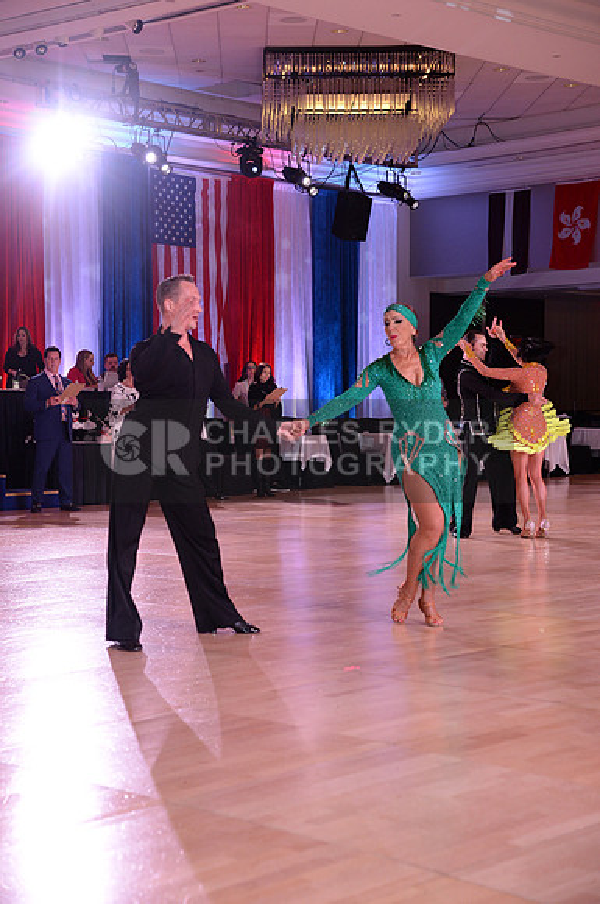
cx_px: 300
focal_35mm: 65
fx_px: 1630
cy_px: 452
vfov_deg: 31.0
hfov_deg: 20.9
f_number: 5
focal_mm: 65
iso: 2000
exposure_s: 1/250
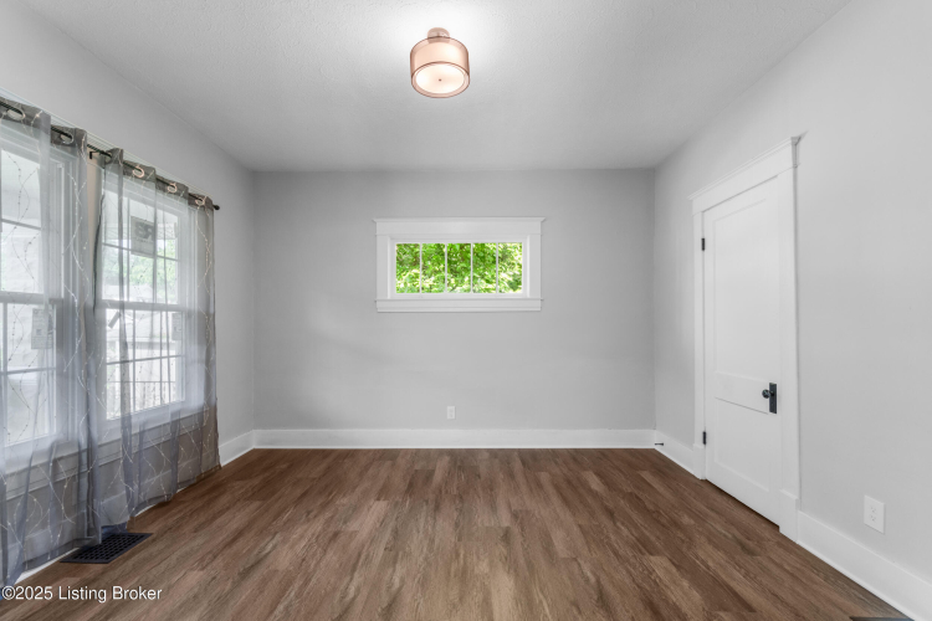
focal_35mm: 15
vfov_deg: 77.3
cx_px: 466
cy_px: 310
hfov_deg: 100.4
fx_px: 388
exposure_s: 1/2
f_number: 10
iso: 400
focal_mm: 10
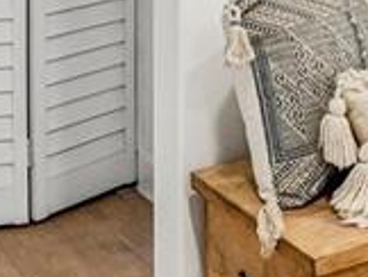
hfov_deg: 20.5
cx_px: 404
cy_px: -225
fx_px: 969
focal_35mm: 91
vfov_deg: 14.3
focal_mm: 10
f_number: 8
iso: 800
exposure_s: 1/30
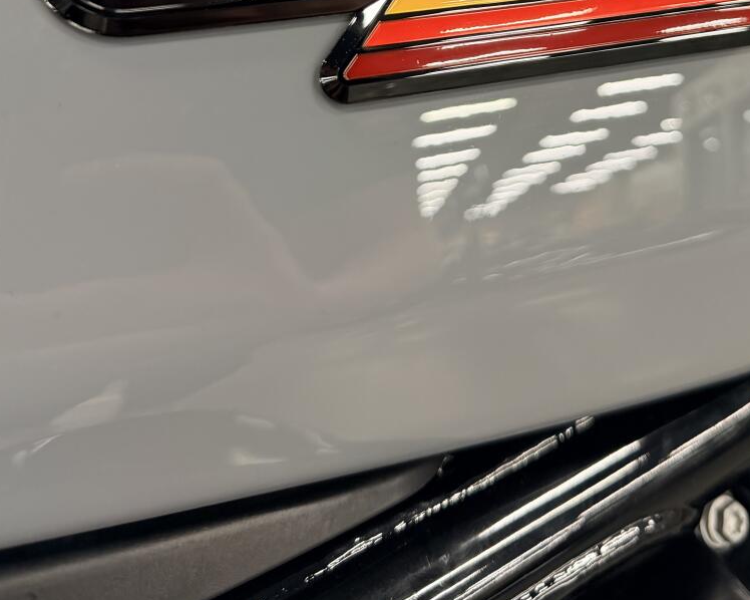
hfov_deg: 38.7
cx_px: 541
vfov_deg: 29.0
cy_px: -64
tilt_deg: -12.8
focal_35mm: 47
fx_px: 1043
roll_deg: -8.3
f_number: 1.78
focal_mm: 6.76
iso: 160
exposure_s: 1/60
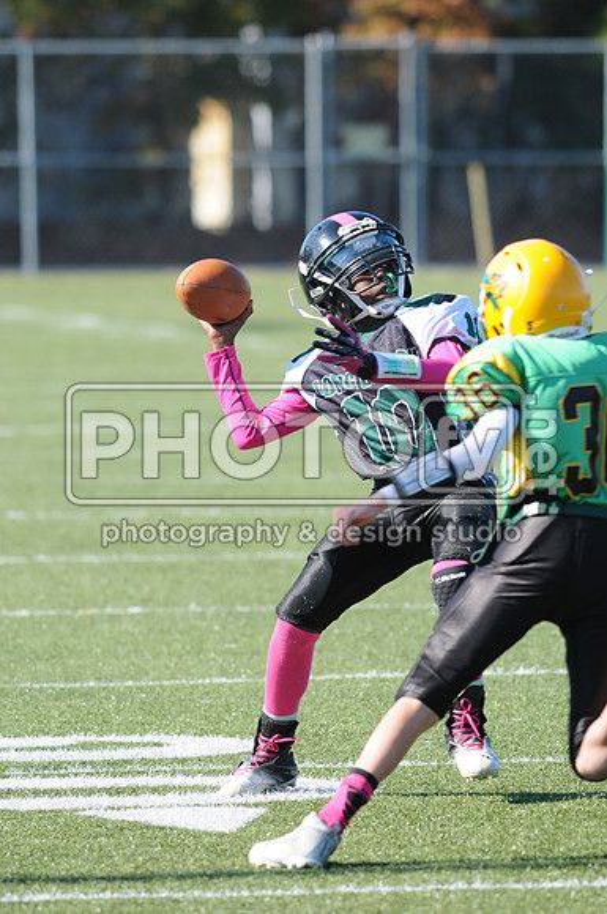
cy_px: 457
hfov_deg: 3.0
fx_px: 11414
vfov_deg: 4.6
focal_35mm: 450
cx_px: 304
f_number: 5
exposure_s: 1/500
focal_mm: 300
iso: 200
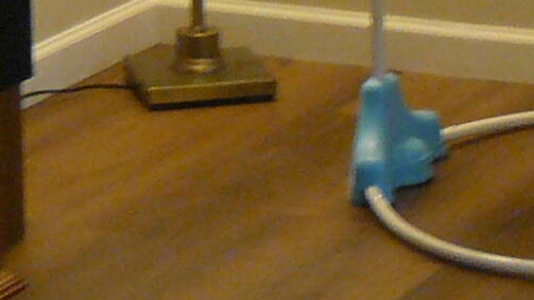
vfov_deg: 5.1
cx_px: 319
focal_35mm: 236
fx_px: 3340
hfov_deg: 9.1
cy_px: -100
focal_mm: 6
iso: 200
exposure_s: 1/6
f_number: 2.8
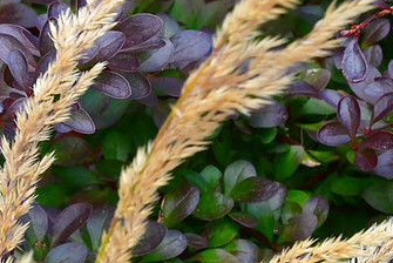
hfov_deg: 7.6
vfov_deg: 5.1
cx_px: 362
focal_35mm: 269
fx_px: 2939
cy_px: 189
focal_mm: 55
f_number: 16
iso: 800
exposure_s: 1/100
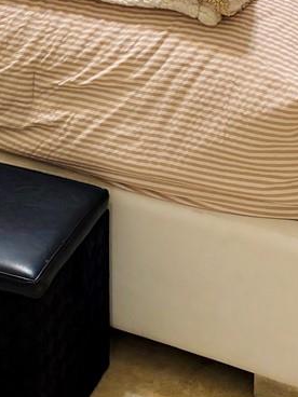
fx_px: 1297
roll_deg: +0.3
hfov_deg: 13.0
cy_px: -188
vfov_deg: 16.0
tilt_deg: -13.2
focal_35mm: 113
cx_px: 50
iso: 80
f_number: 1.6
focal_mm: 5.96
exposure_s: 1/60
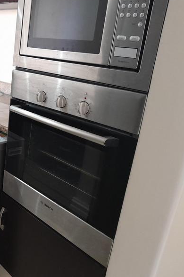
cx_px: -3
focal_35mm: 37
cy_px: 135
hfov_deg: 32.8
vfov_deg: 51.9
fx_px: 284
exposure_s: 1/33
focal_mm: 3.98
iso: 500
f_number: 1.8
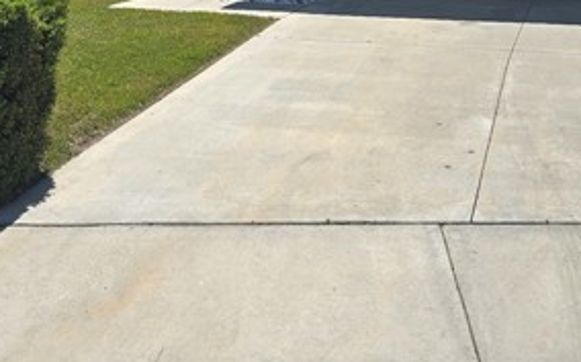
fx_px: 870
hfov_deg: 36.9
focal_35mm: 55
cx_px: 268
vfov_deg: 22.1
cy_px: -43
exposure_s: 1/937
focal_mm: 6.3
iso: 12
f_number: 1.7
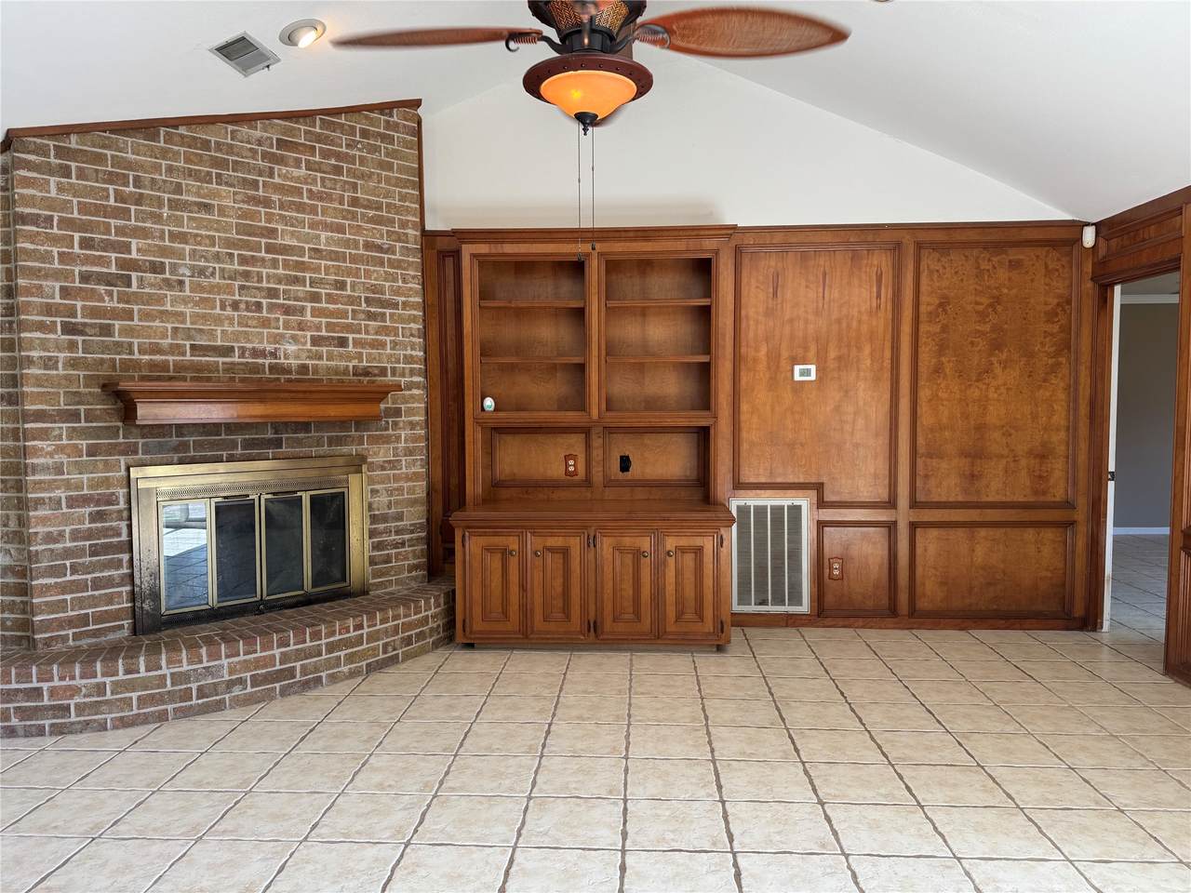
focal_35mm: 24
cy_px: 446
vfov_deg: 56.8
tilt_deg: -4.3
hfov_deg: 71.6
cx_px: 596
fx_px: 826
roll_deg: -0.2
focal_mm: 6.76
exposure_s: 1/120
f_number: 1.78
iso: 80
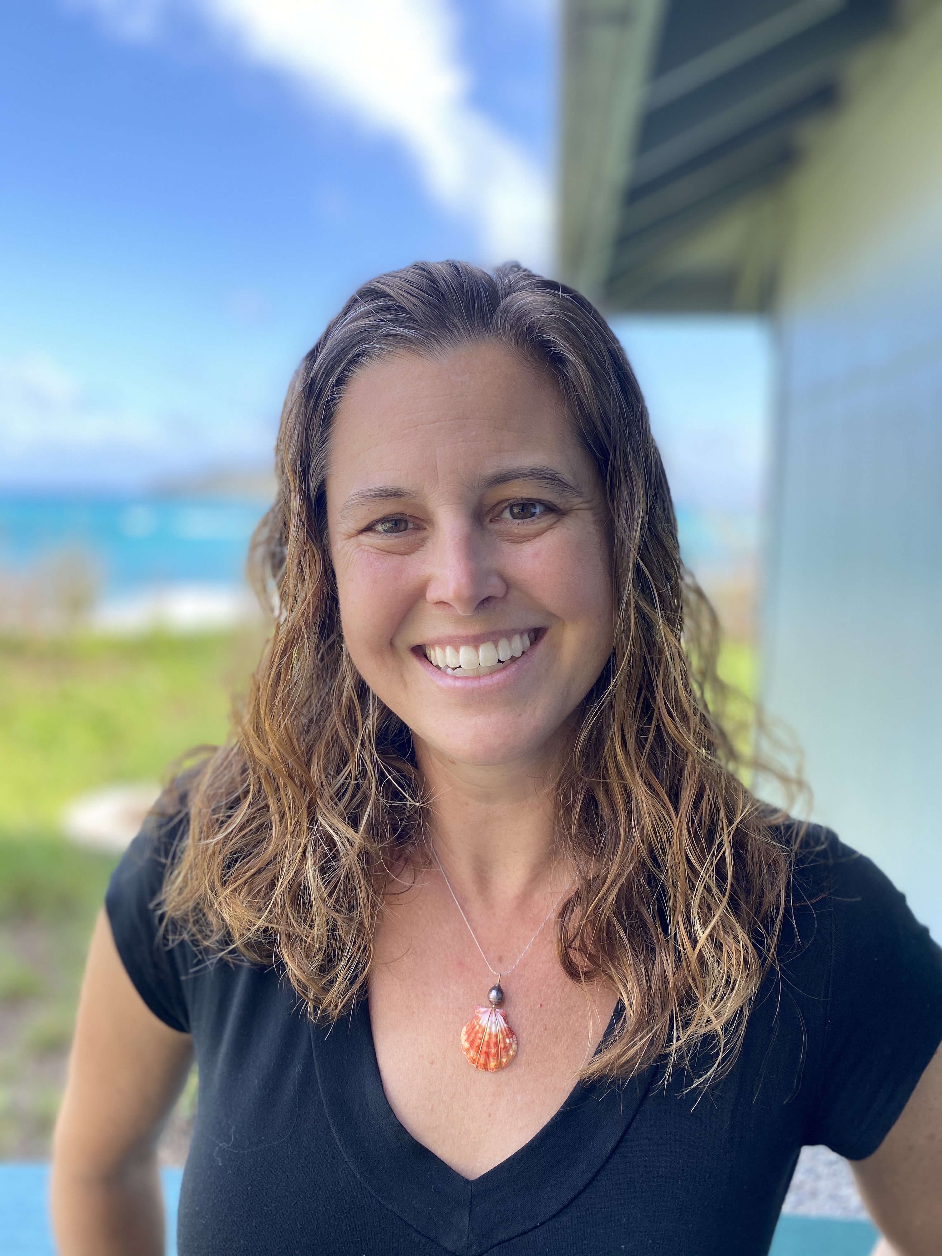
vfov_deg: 67.3
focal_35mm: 26
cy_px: 628
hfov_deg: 53.1
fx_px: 943
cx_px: 471
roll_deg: -0.6
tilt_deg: -6.9
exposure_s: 1/312
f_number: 1.8
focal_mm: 4.25
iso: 32
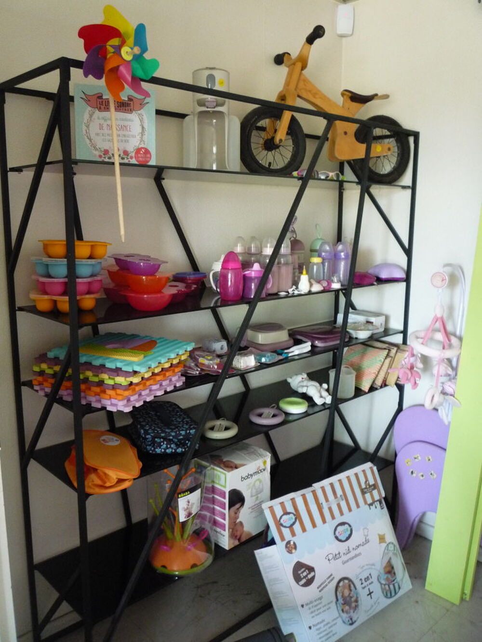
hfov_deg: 46.8
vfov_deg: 60.0
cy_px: 321
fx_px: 557
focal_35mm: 30
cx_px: 241
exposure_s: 1/15
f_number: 3.3
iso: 400
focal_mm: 5.2
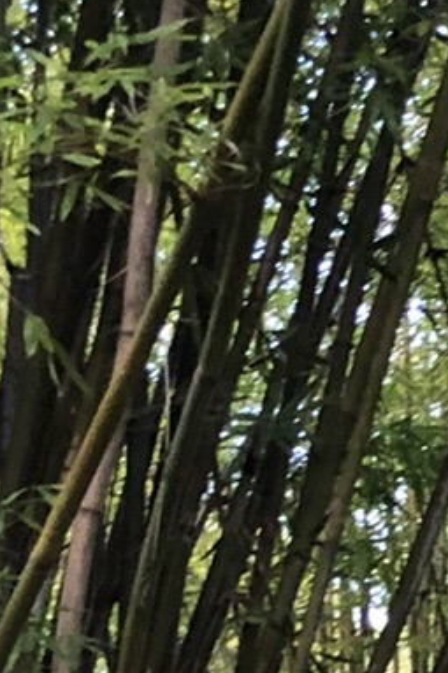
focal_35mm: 152
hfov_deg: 8.3
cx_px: 1079
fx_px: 2840
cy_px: 1311
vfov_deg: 12.1
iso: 80
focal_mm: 3.99
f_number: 1.8
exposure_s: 1/15
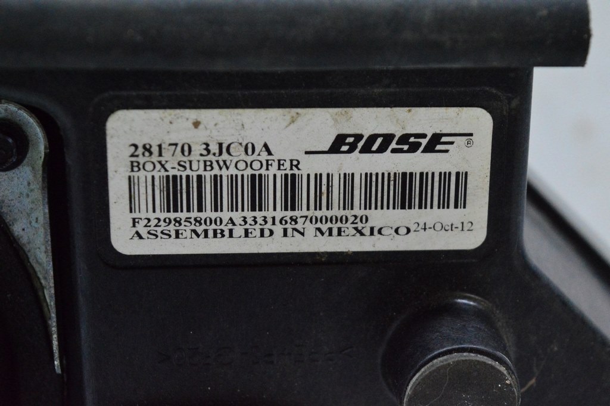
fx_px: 1397
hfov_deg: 24.6
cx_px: 305
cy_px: 203
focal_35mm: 82
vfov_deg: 16.5
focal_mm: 55
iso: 6400
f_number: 7.1
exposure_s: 1/200
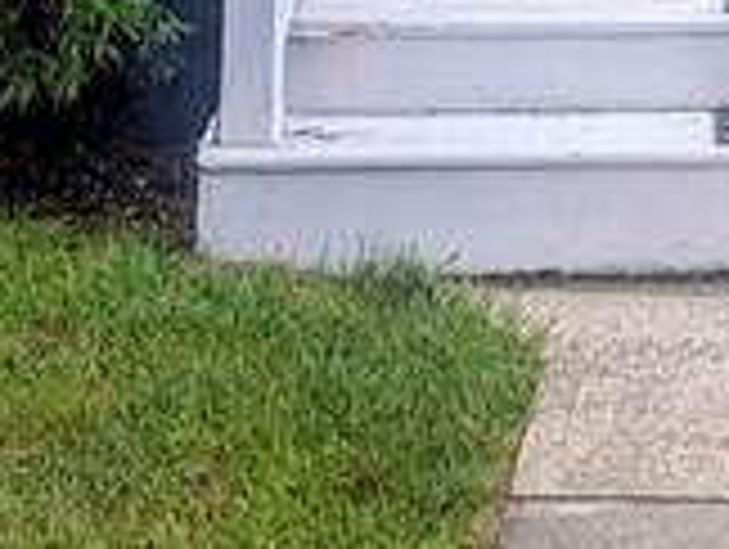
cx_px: 826
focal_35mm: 151
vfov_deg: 8.5
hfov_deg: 12.8
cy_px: -994
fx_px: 3185
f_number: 1.85
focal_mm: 6.81
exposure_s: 1/103
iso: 45
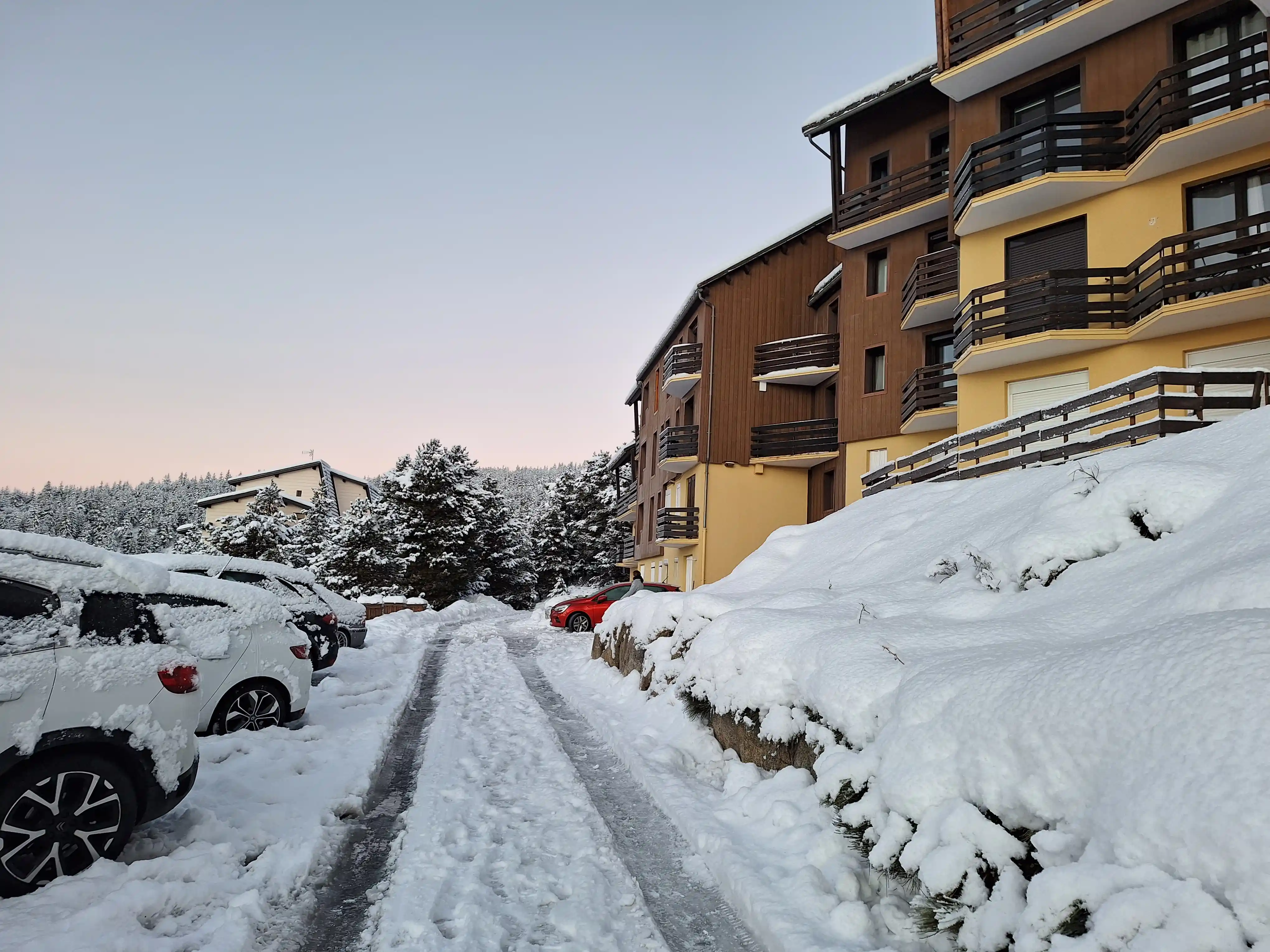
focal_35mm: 23
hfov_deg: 73.9
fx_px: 844
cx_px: 635
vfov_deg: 58.9
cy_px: 476
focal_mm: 5.54
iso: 40
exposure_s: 1/50
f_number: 1.8
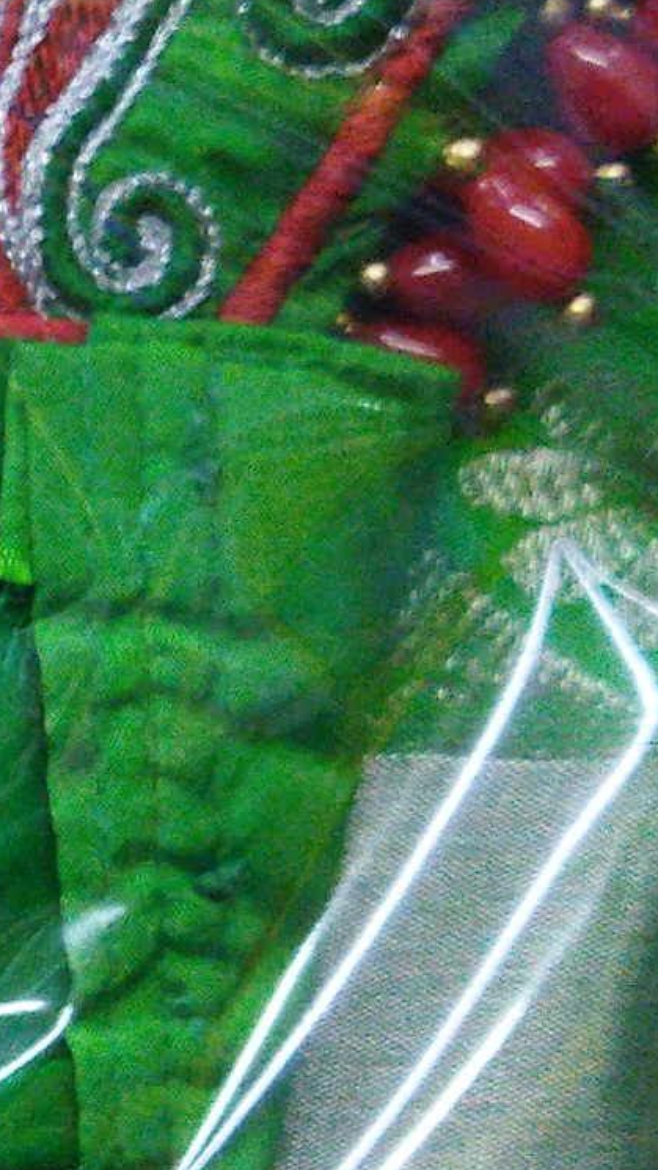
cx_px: -876
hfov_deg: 7.2
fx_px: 4901
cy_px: 724
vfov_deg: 13.6
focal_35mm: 158
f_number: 1.79
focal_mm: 4.71
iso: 556
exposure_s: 1/100
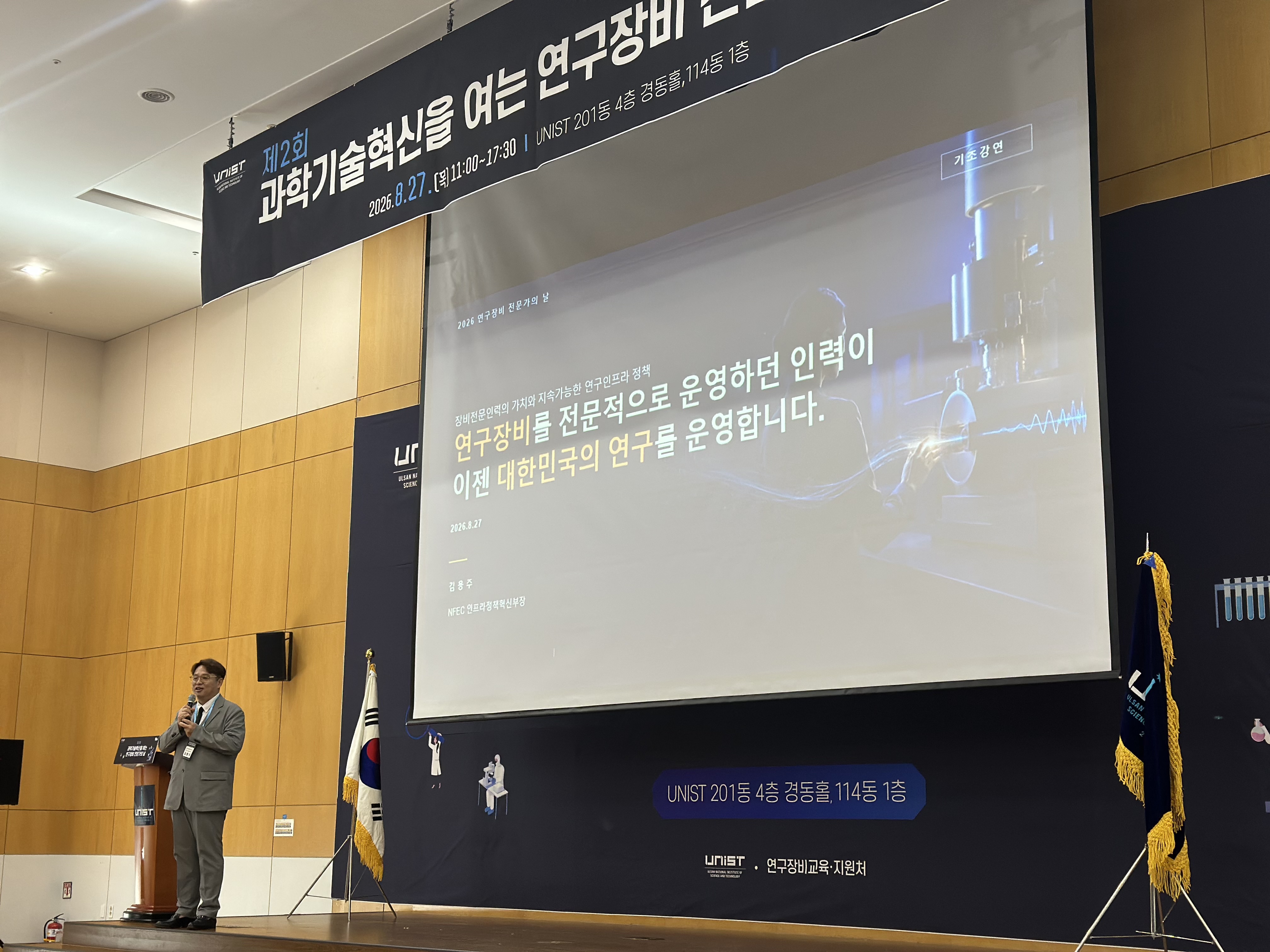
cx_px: 635
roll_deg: -0.6
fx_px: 1761
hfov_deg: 39.7
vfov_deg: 30.3
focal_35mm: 48
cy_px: 476
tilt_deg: +10.7
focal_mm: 6.86
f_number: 1.78
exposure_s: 1/60
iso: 125
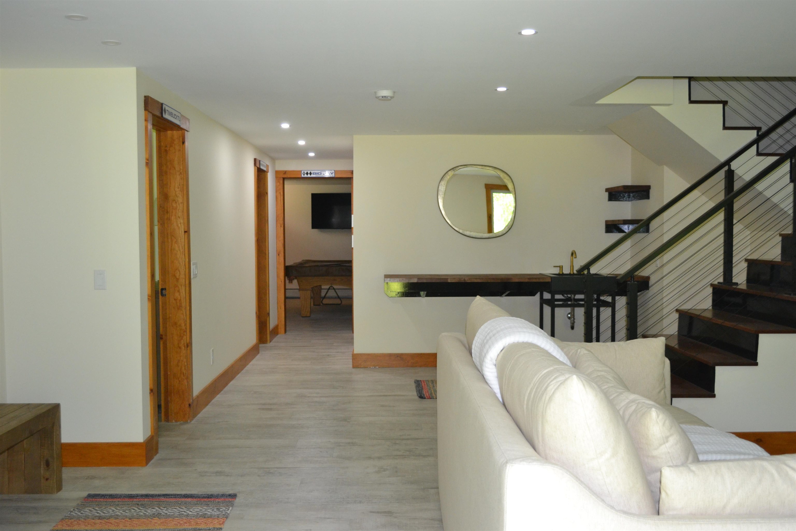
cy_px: 266
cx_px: 398
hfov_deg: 53.1
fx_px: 796
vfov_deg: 36.9
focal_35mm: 36
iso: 1100
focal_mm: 24
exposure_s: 1/60
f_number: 4
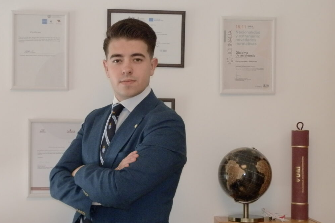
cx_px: 167
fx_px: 521
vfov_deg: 24.2
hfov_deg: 35.6
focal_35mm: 56
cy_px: 119
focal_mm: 9.58
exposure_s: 1/40
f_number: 3.6
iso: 400
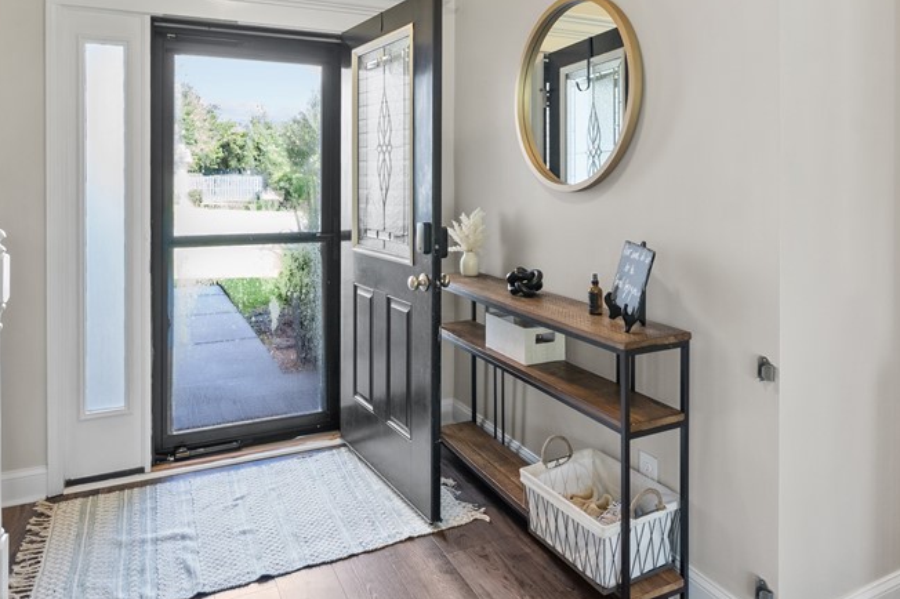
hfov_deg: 71.5
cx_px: 453
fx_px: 625
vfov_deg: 50.3
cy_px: 199
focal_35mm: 25
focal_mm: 15
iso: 5000
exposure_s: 1/30
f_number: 8
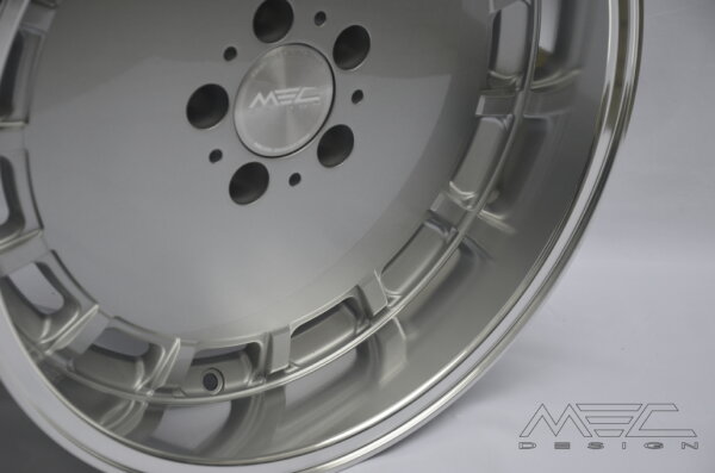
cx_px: 358
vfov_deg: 12.1
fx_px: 2229
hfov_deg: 18.2
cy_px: 236
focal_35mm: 112
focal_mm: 75
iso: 400
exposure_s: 1/250
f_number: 5.3
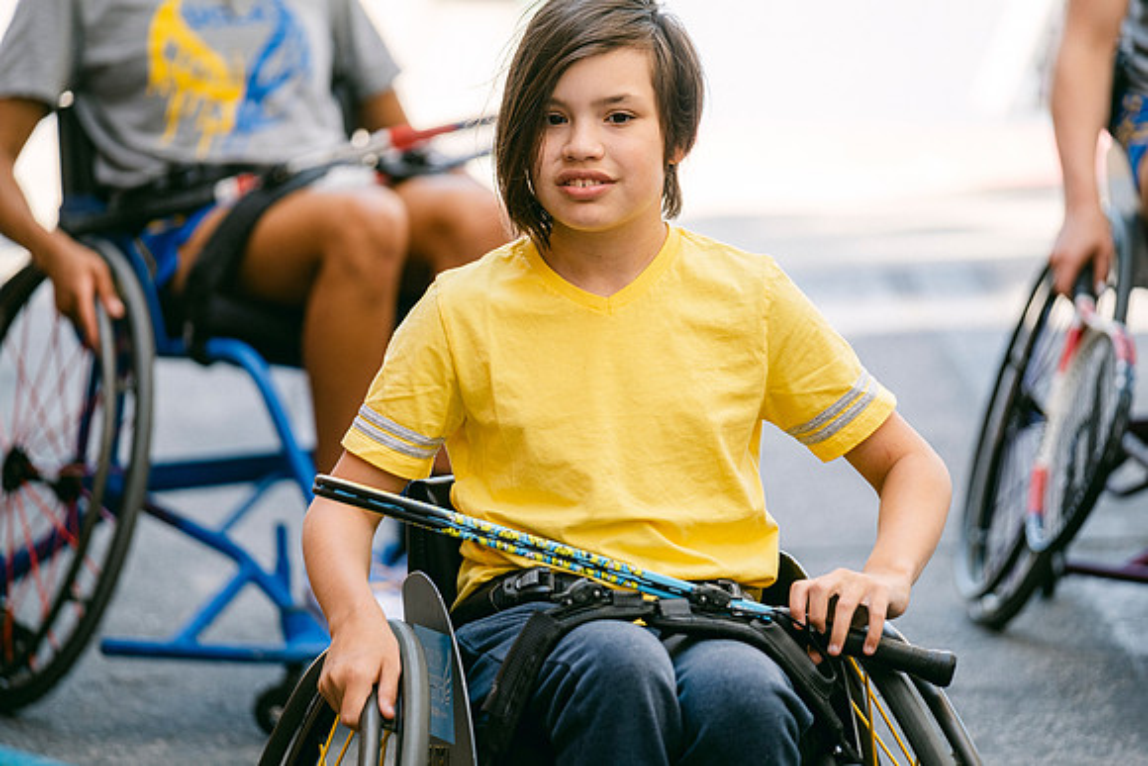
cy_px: 383
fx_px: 4019
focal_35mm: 126
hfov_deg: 16.3
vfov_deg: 10.9
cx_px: 574
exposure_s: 1/350
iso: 160
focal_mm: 83.8
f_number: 2.8
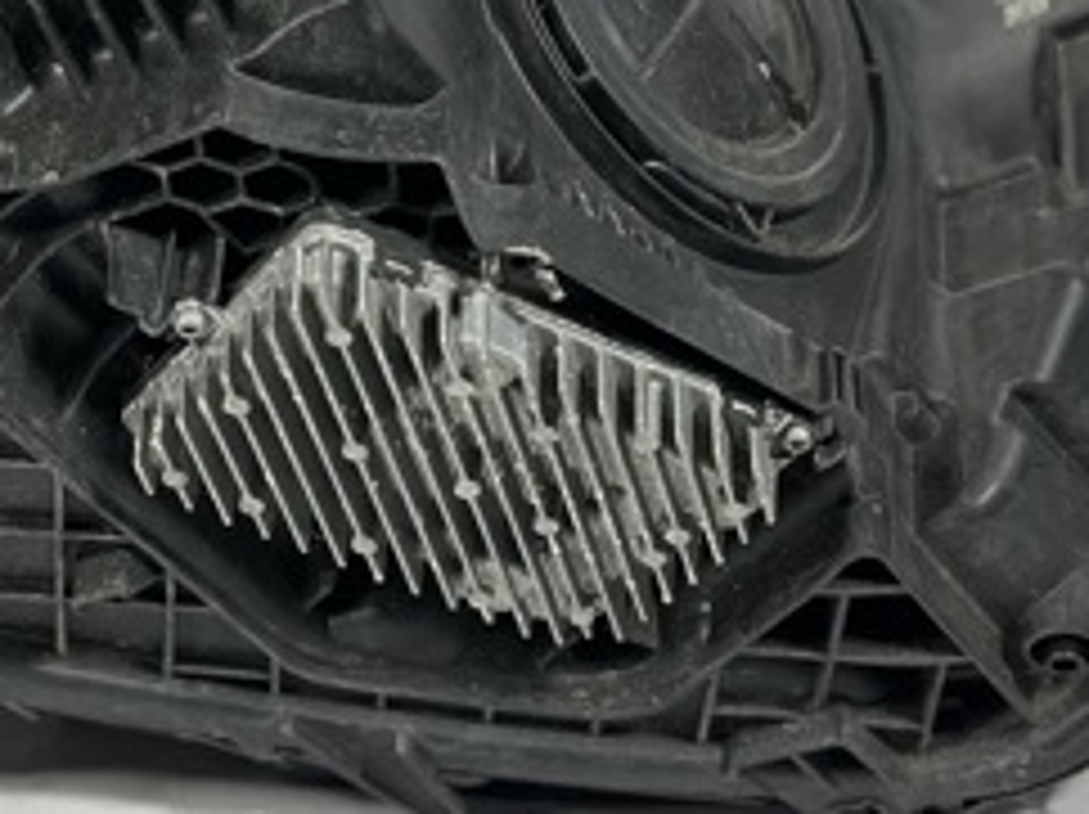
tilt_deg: -12.4
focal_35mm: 127
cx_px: 238
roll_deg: +0.2
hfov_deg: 15.4
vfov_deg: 11.6
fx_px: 3991
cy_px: 115
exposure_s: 1/100
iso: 160
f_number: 1.78
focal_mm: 6.86
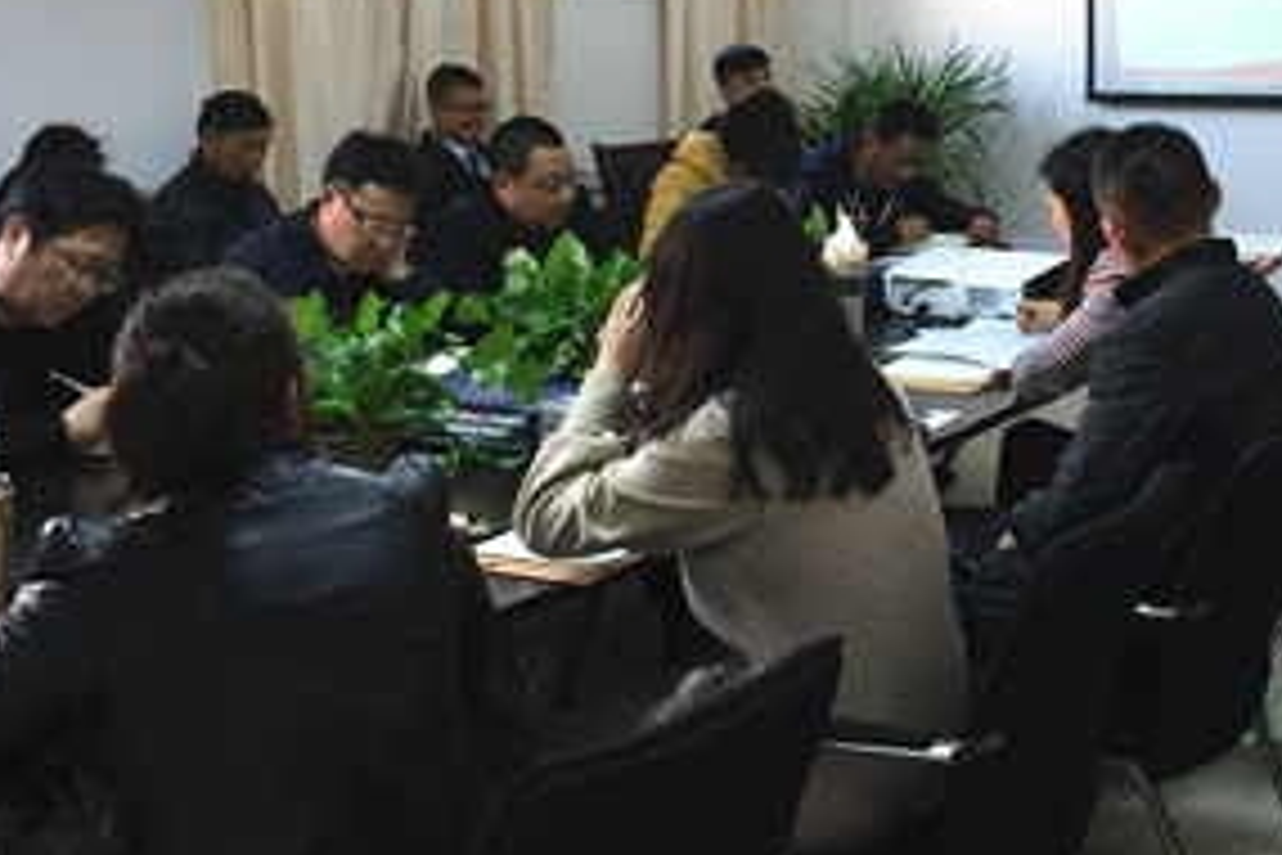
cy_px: 205
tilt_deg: -6.0
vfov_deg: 25.2
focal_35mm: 53
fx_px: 1887
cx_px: 990
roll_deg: +0.2
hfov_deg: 36.5
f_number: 2.2
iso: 50
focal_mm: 4.15
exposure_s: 1/17
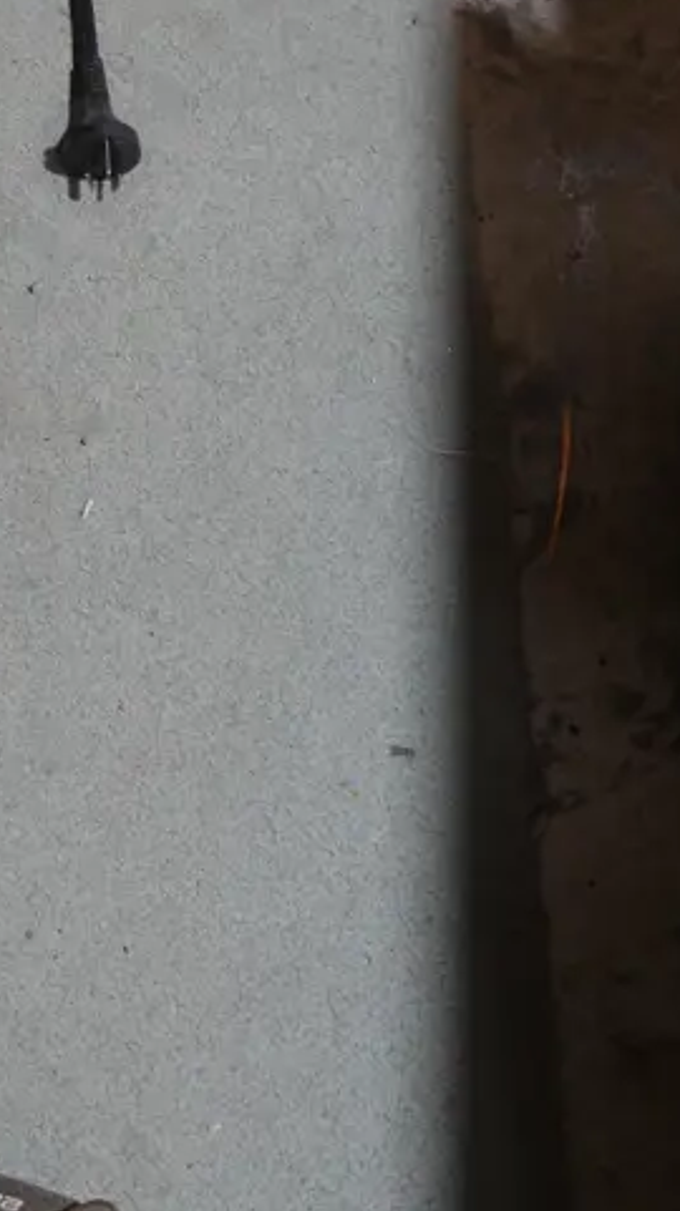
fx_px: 2087
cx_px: -137
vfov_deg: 32.2
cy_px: 456
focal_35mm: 65
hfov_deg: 17.6
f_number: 3.5
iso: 320
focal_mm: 14
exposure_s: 1/60
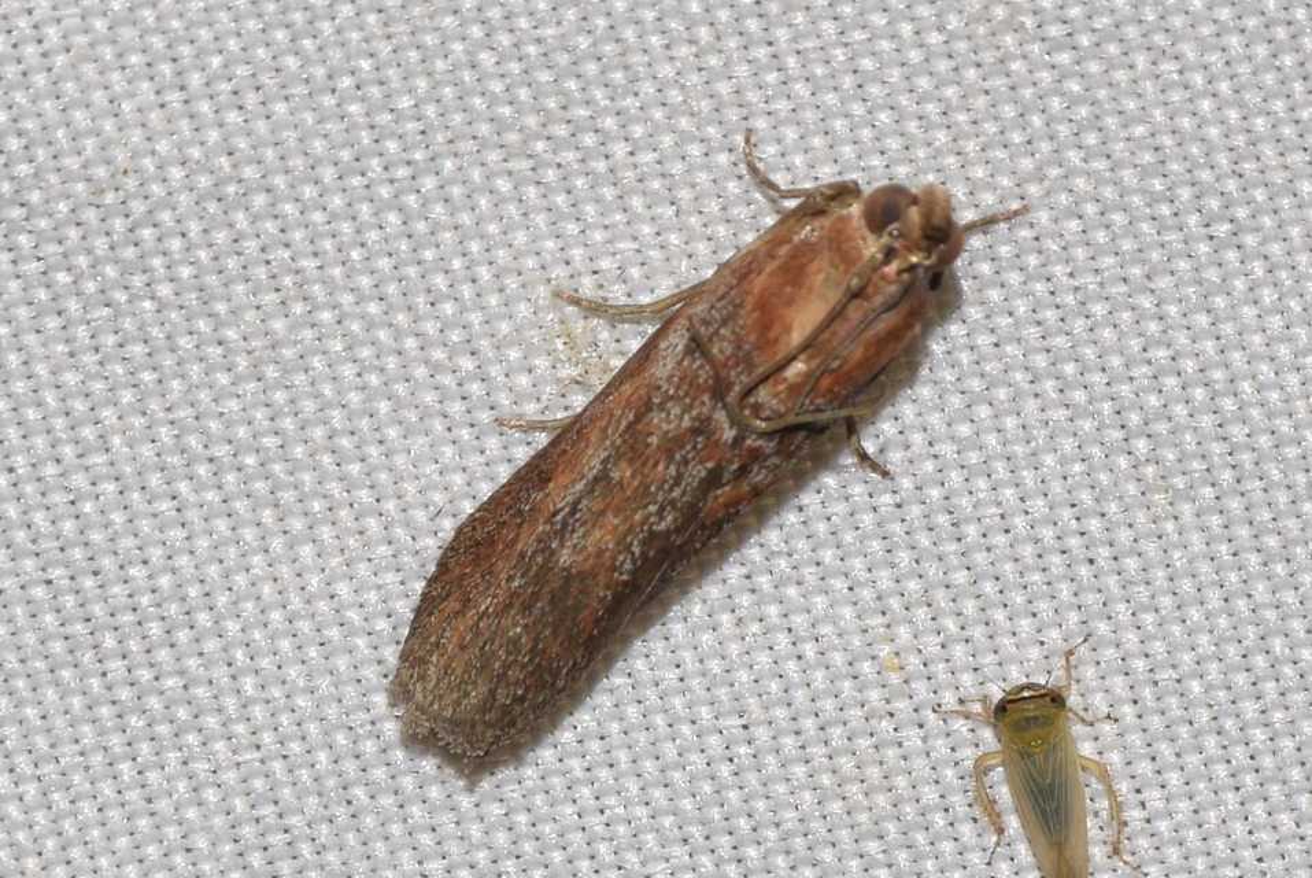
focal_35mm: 210
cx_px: 656
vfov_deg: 6.6
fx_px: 7660
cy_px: 439
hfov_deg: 9.8
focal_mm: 140
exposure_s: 1/160
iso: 100
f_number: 13
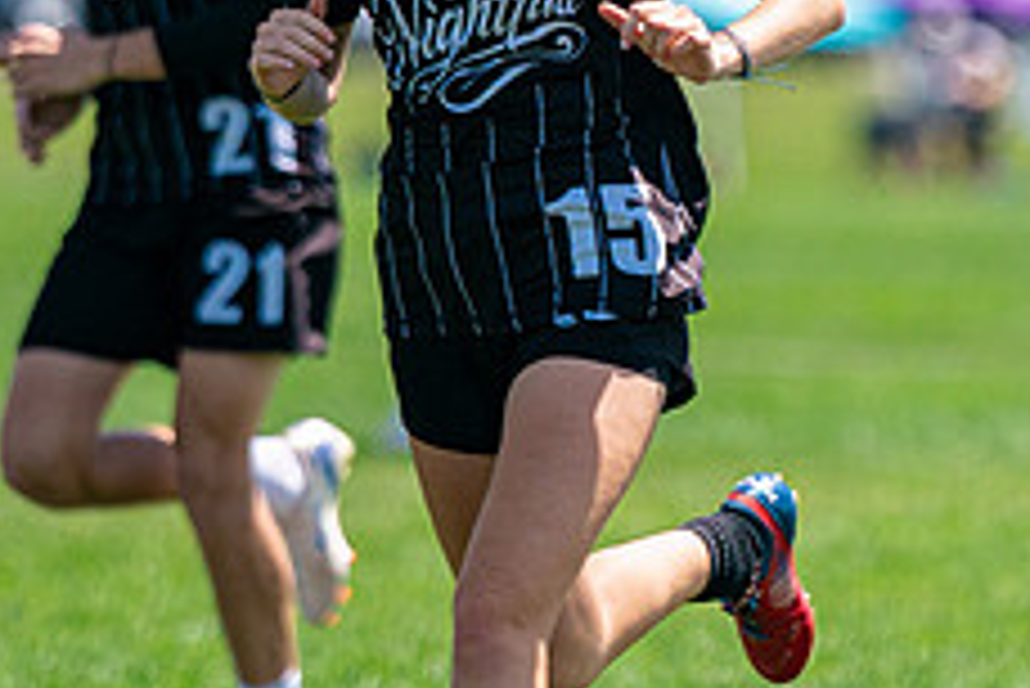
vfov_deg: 2.3
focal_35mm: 609
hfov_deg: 3.4
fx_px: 17435
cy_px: 211
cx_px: 689
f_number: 2.8
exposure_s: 1/10000
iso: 640
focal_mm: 200
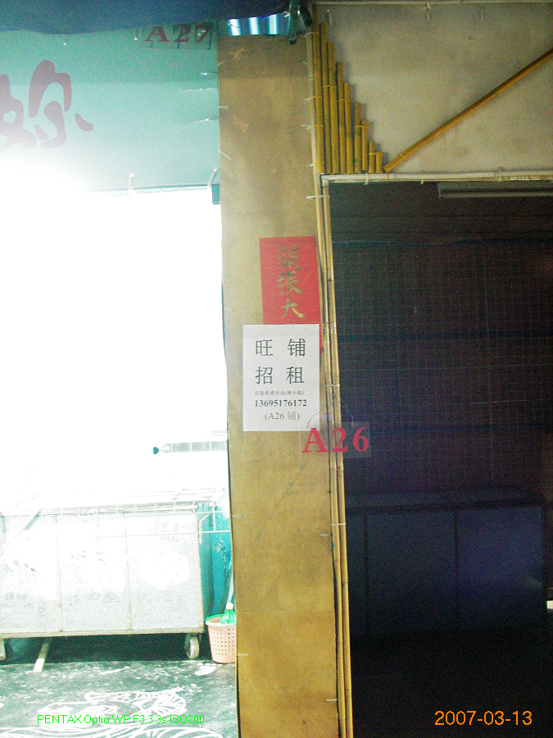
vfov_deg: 49.0
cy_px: 369
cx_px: 276
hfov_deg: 37.7
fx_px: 809
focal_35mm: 38
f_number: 3.3
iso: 200
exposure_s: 3
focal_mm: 6.3
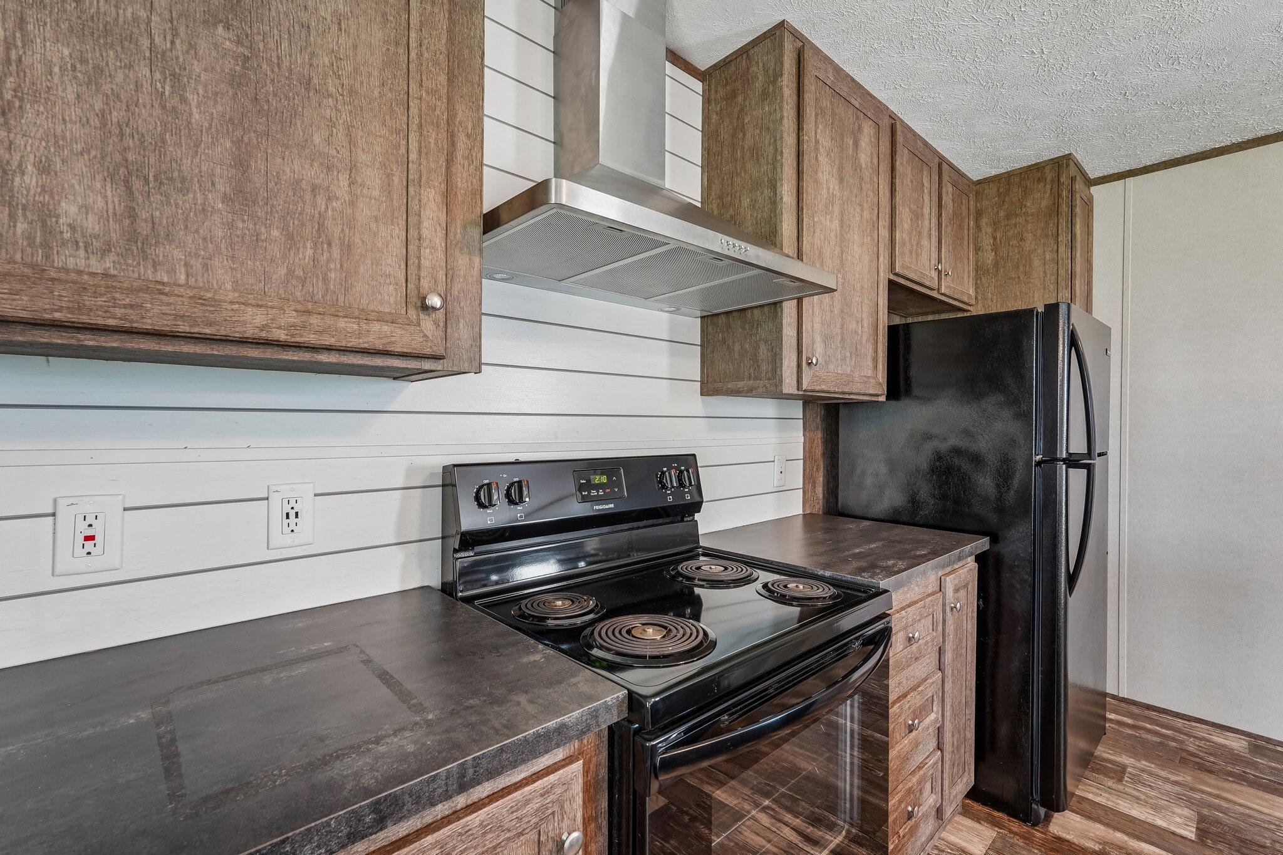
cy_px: 428
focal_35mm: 16
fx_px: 570
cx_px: 642
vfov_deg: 73.7
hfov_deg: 96.7
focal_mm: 16
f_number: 8
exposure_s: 1/8
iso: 400
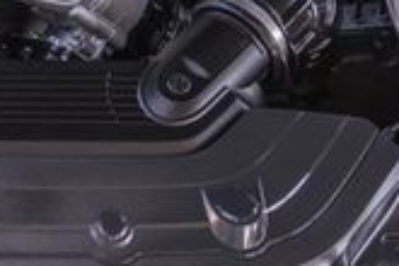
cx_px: -163
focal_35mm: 154
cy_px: -232
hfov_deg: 12.8
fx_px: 1707
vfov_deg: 8.5
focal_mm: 24
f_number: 5
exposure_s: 1/60
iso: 640
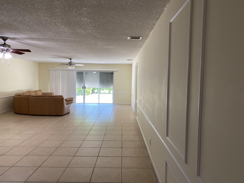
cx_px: 122
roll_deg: -1.8
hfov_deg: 67.3
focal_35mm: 26
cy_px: 92
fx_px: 183
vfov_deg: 53.1
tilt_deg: -1.5
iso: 100
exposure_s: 1/120
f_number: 1.8
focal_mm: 4.25
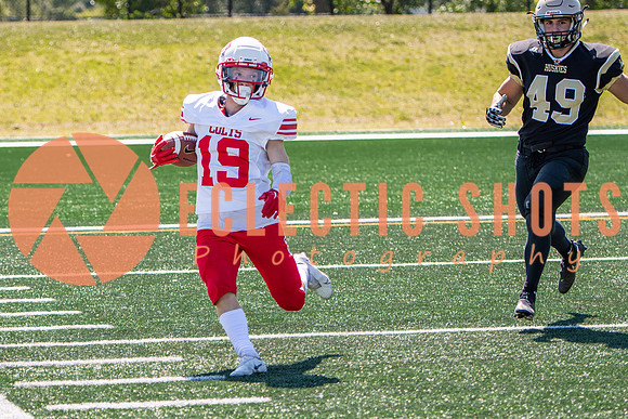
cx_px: 185
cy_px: 151
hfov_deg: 10.5
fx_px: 3422
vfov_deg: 7.0
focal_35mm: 196
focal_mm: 90
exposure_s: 1/1250
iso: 160
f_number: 2.8
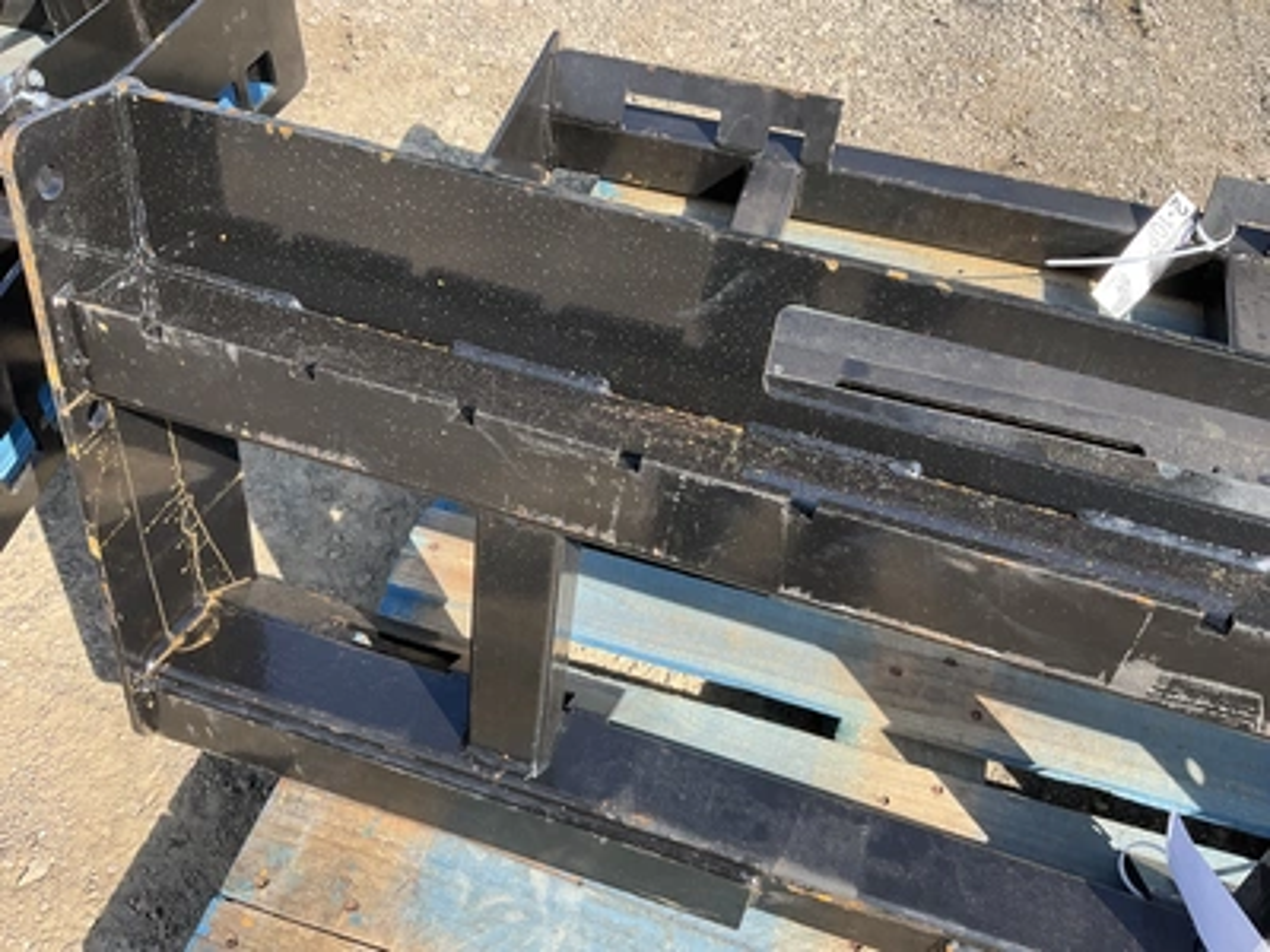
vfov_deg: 48.2
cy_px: 476
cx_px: 635
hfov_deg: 61.7
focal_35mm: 29
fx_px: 1064
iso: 25
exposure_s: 1/540
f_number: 1.8
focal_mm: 3
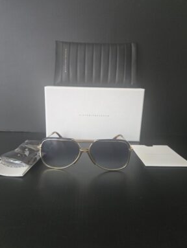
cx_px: 92
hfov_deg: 56.9
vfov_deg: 71.5
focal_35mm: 24
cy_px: 127
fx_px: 173
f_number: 1.8
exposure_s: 1/120
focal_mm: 5.4
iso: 800
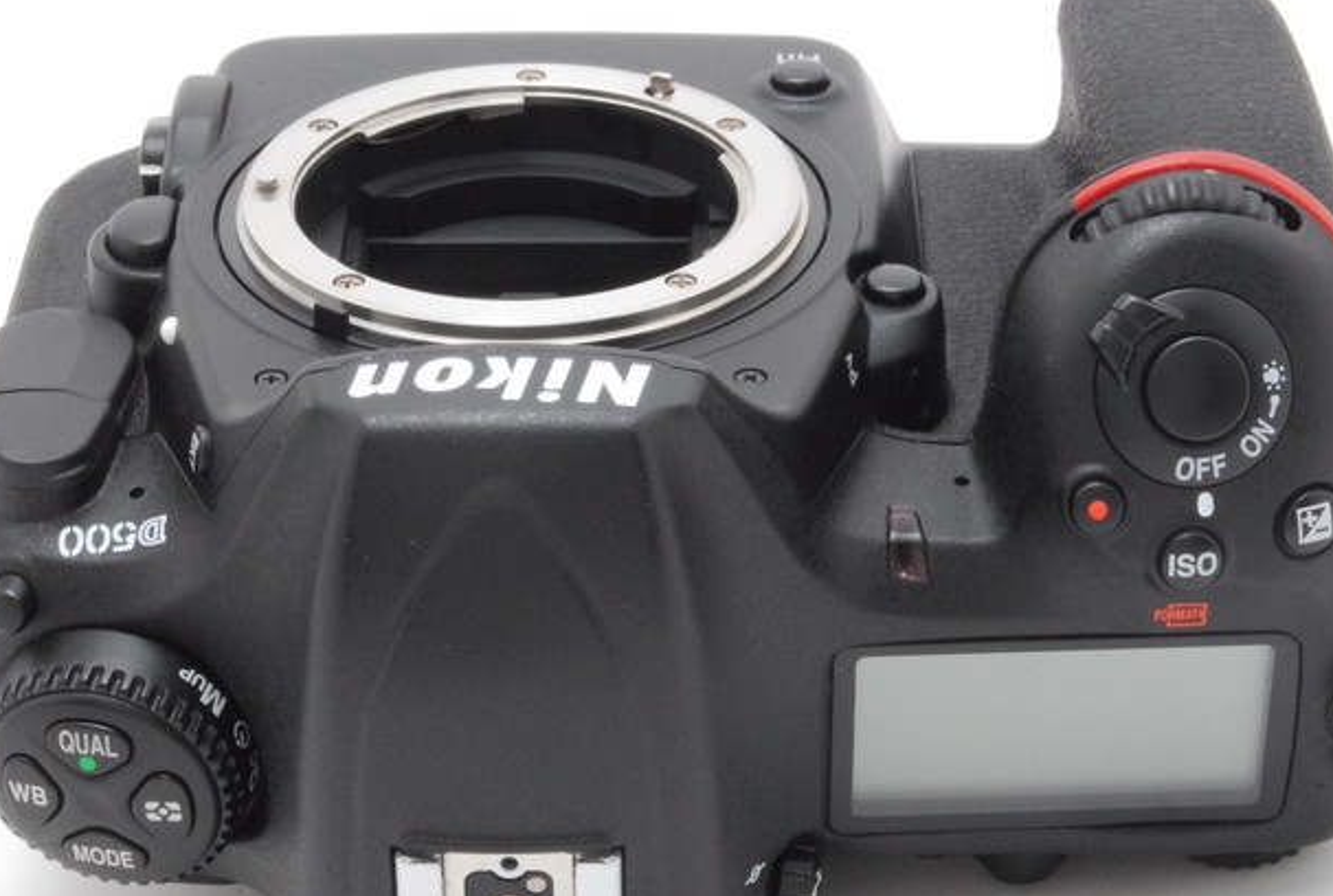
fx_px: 4033
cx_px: 674
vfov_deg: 12.7
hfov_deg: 18.8
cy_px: 495
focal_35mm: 109
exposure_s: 1/250
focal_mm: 55
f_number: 36
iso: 1000
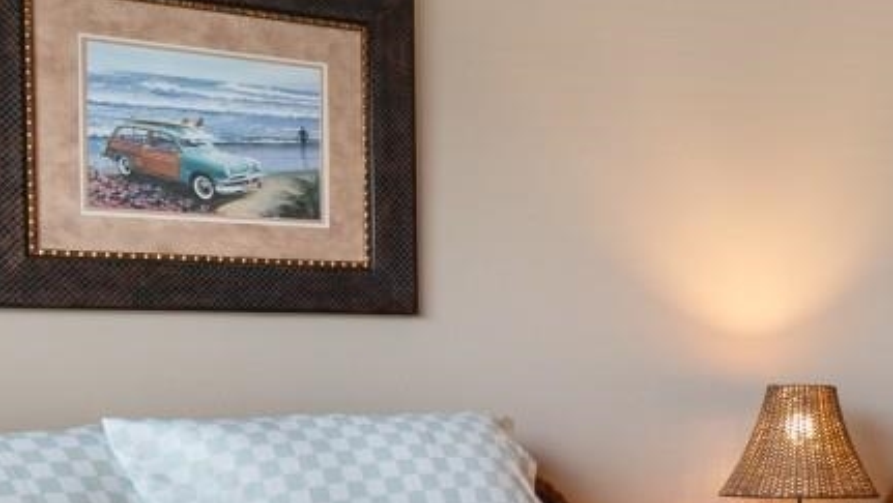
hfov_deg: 32.1
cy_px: 383
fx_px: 1398
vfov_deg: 20.2
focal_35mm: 59
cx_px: 930
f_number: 4.5
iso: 100
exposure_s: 1/6
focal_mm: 10
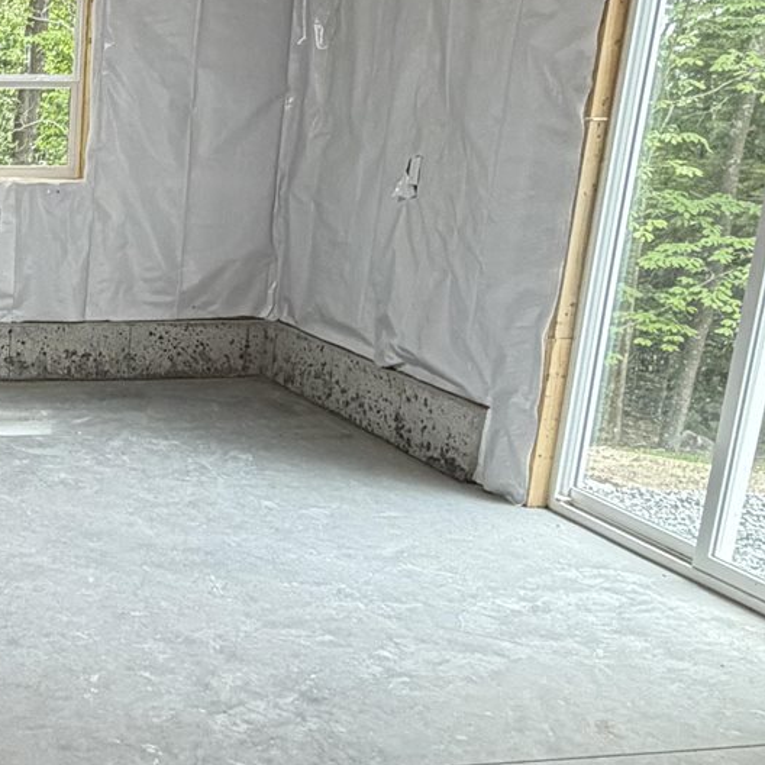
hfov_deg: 27.9
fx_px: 1350
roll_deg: +0.3
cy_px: 467
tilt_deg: -14.7
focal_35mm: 54
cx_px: -138
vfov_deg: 31.5
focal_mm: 2.22
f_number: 2.2
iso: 200
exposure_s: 1/120
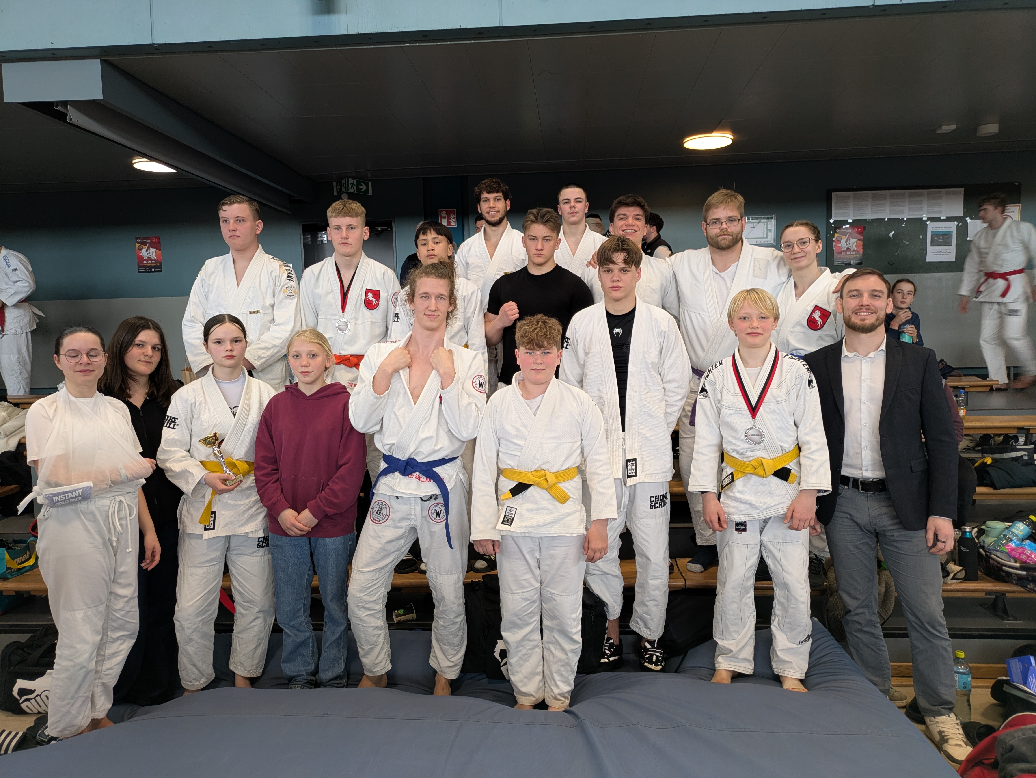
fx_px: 749
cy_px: 389
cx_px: 518
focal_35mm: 25
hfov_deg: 69.4
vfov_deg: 54.9
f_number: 1.89
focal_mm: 5.43
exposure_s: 1/25
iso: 84
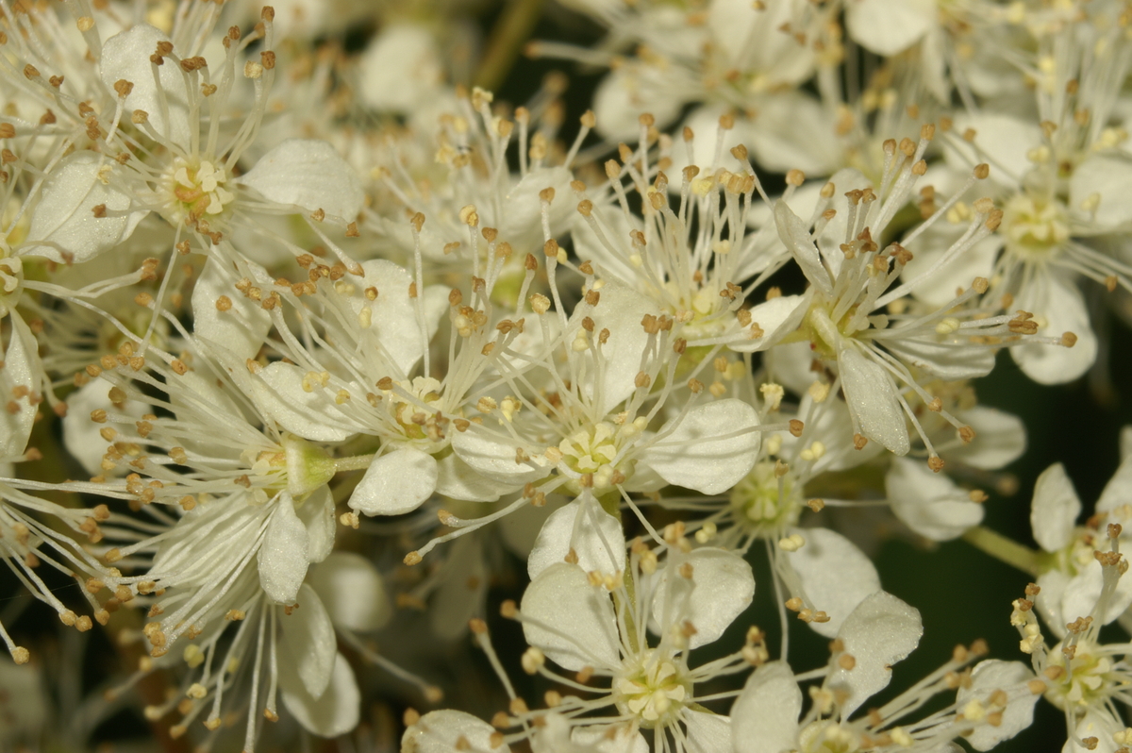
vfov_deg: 11.4
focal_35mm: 120
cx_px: 566
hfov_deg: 17.1
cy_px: 376
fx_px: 3770
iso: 100
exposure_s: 1/125
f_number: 22
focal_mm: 80
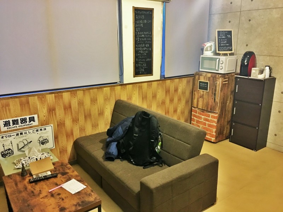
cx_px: 142
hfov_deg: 61.7
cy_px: 106
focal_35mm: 29
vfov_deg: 48.2
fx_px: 237
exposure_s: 1/4
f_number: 2.2
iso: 80
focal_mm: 4.15
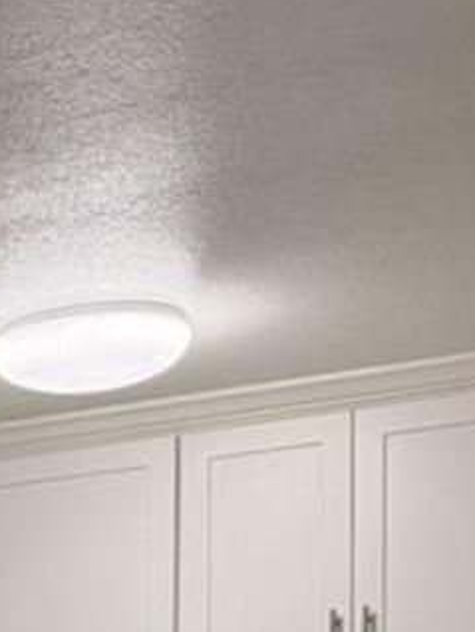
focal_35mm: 103
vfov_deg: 16.7
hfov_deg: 13.1
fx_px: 1882
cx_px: -372
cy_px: 1044
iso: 200
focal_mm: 6.76
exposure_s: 1/150
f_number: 1.78
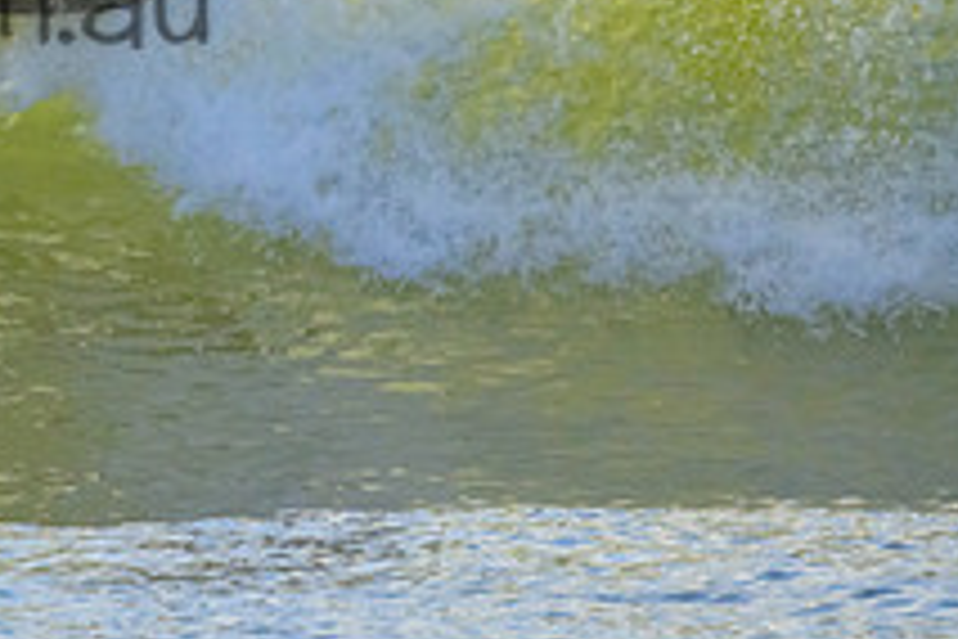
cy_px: -71
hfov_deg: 0.8
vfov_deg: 0.6
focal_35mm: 2483
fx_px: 66070
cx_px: -446
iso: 1600
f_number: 11
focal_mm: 800
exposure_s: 1/2000
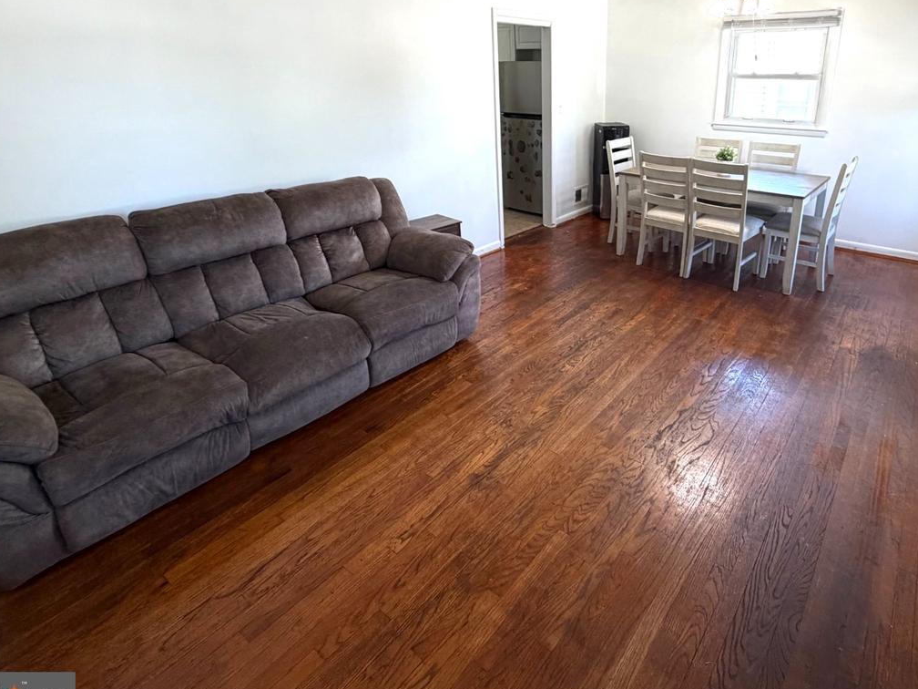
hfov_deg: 80.3
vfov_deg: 64.3
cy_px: 232
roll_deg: +0.0
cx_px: 571
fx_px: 530
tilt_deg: -20.2
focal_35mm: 20
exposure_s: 1/120
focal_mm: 2.22
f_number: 2.2
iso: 250
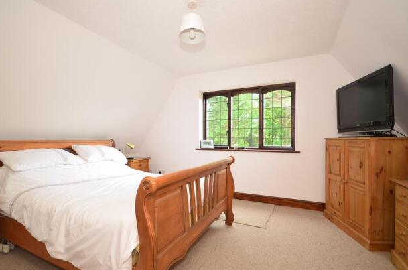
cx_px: 199
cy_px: 138
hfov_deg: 96.8
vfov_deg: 73.5
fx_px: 181
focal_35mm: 16
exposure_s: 1/10
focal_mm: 10
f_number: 5
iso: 200
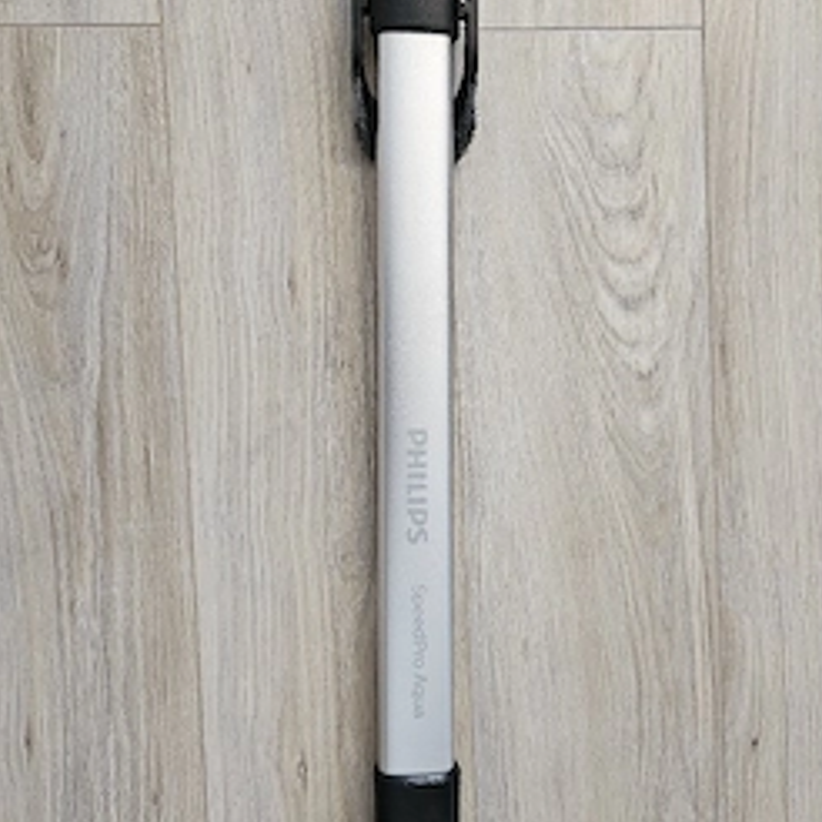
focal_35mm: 33
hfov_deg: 49.6
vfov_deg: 49.7
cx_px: 464
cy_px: 371
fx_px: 887
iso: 500
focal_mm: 6.3
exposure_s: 1/143
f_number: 1.7
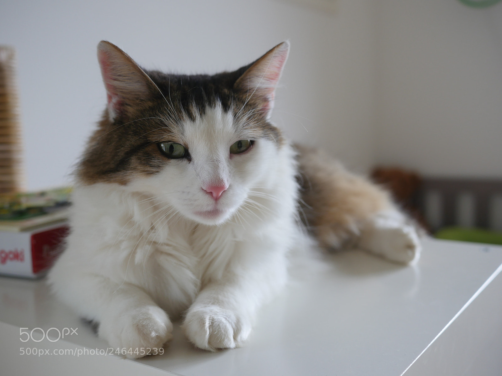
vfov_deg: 36.0
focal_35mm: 40
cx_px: 251
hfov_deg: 46.8
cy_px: 188
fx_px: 580
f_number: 2.8
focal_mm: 20
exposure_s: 1/60
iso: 250
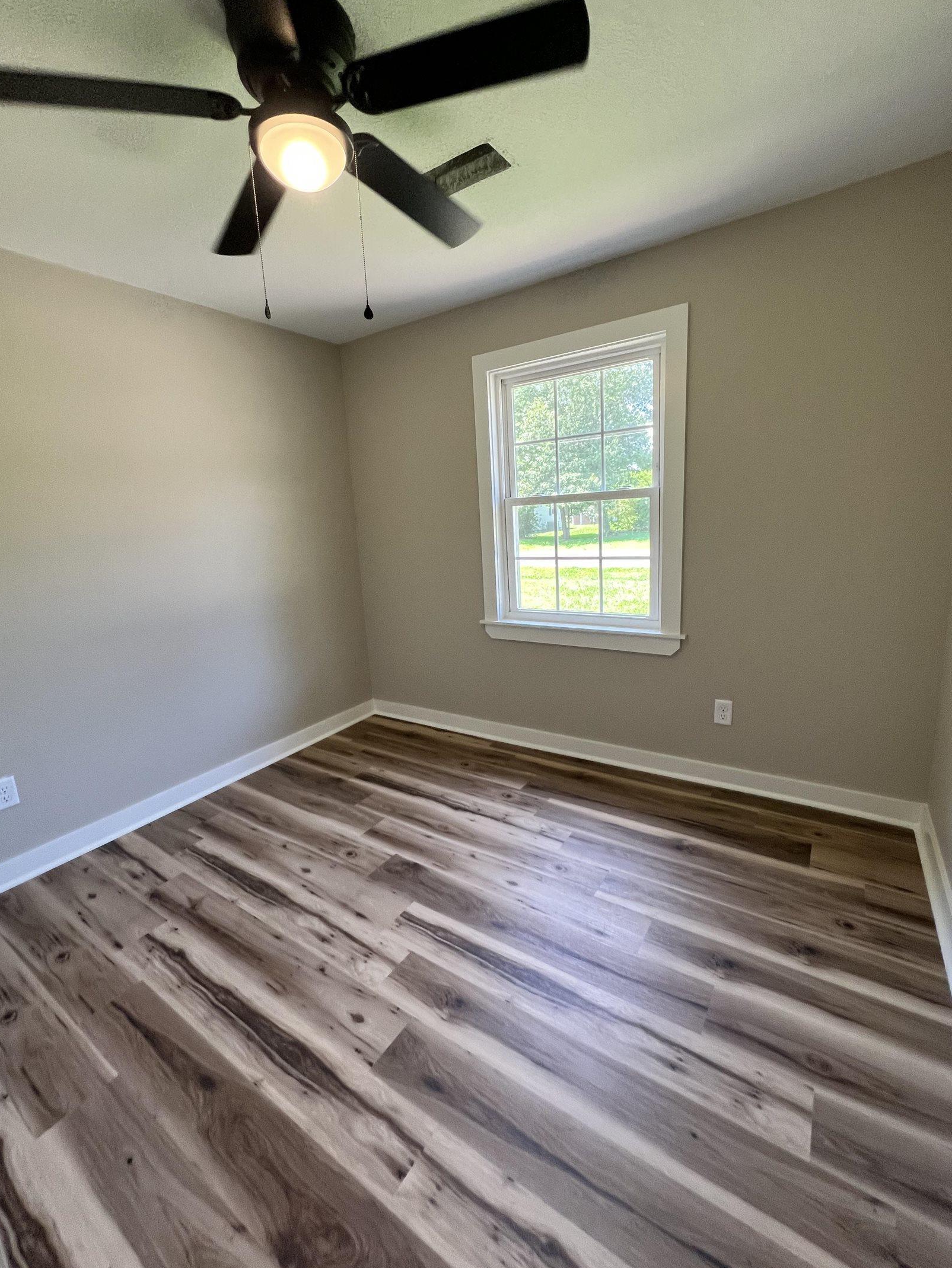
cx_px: 459
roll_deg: +4.1
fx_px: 513
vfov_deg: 102.0
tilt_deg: -10.8
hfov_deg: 85.7
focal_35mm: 14
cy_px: 620
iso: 200
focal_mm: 1.57
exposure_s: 1/120
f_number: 1.8
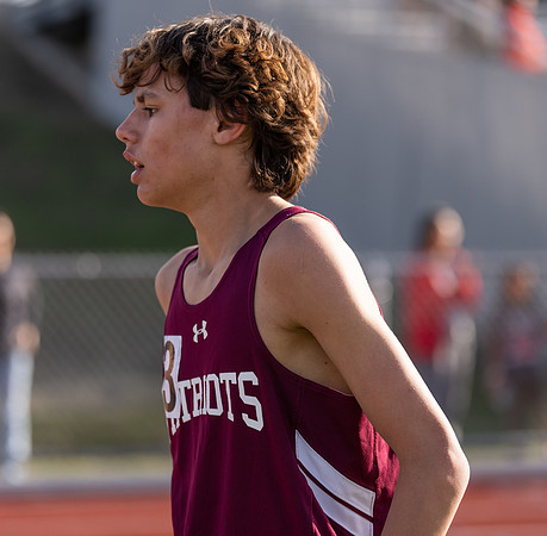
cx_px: 271
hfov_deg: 12.6
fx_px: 2481
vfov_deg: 12.3
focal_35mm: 140
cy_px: 268
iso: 125
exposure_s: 1/1600
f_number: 2.8
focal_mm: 111
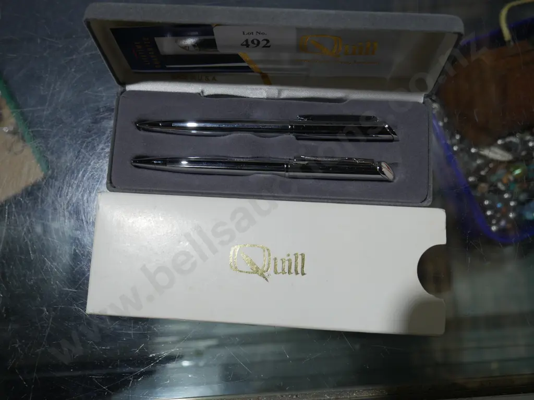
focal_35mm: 36
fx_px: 555
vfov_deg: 39.7
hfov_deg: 51.4
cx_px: 267
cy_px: 200
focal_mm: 18
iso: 200
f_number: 4
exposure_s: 1/125
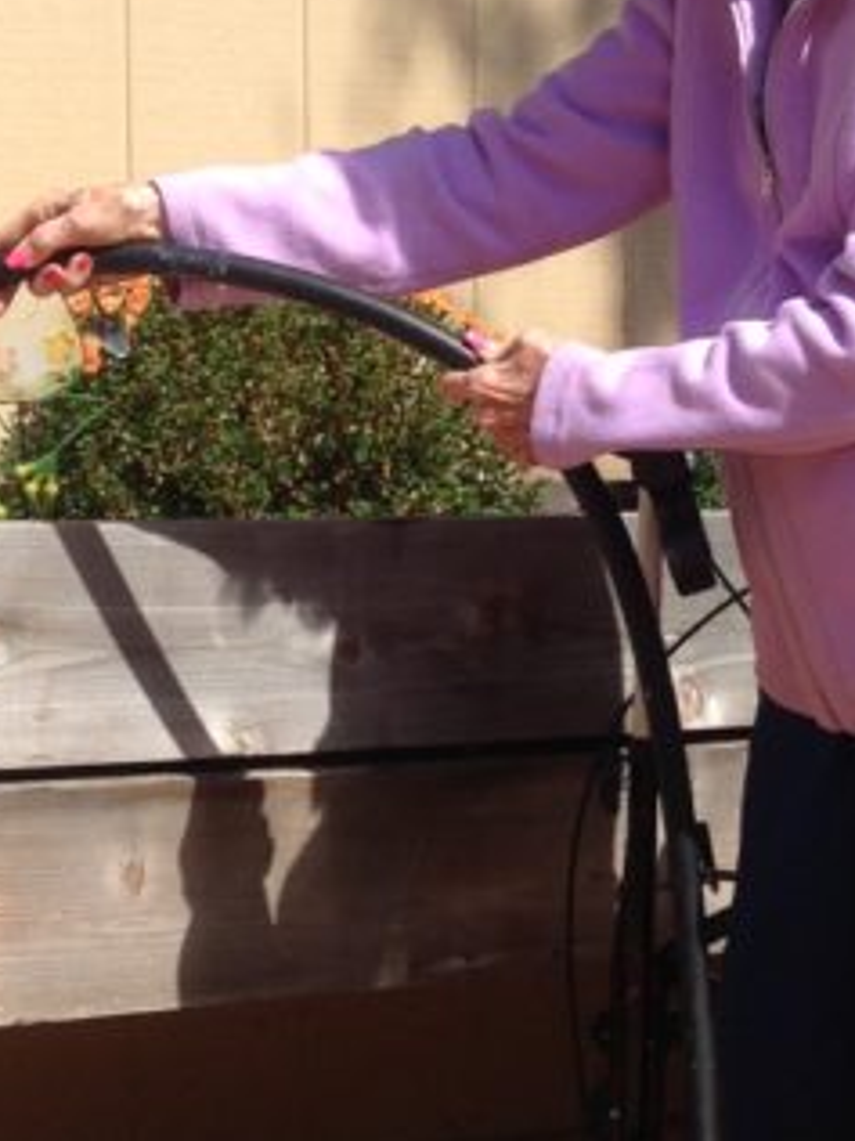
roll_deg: -0.3
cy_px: 635
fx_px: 3524
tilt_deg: -2.9
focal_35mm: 107
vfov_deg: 18.4
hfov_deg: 13.8
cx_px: 379
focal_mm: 4.12
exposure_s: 1/1427
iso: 50
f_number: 2.4
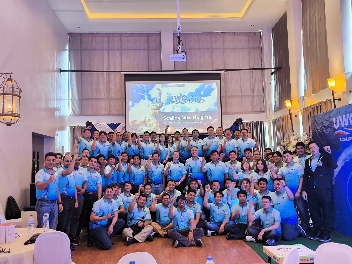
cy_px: 132
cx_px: 176
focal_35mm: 30
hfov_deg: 60.0
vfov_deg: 46.8
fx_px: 305
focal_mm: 6.92
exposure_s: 1/50
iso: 250
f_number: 1.9
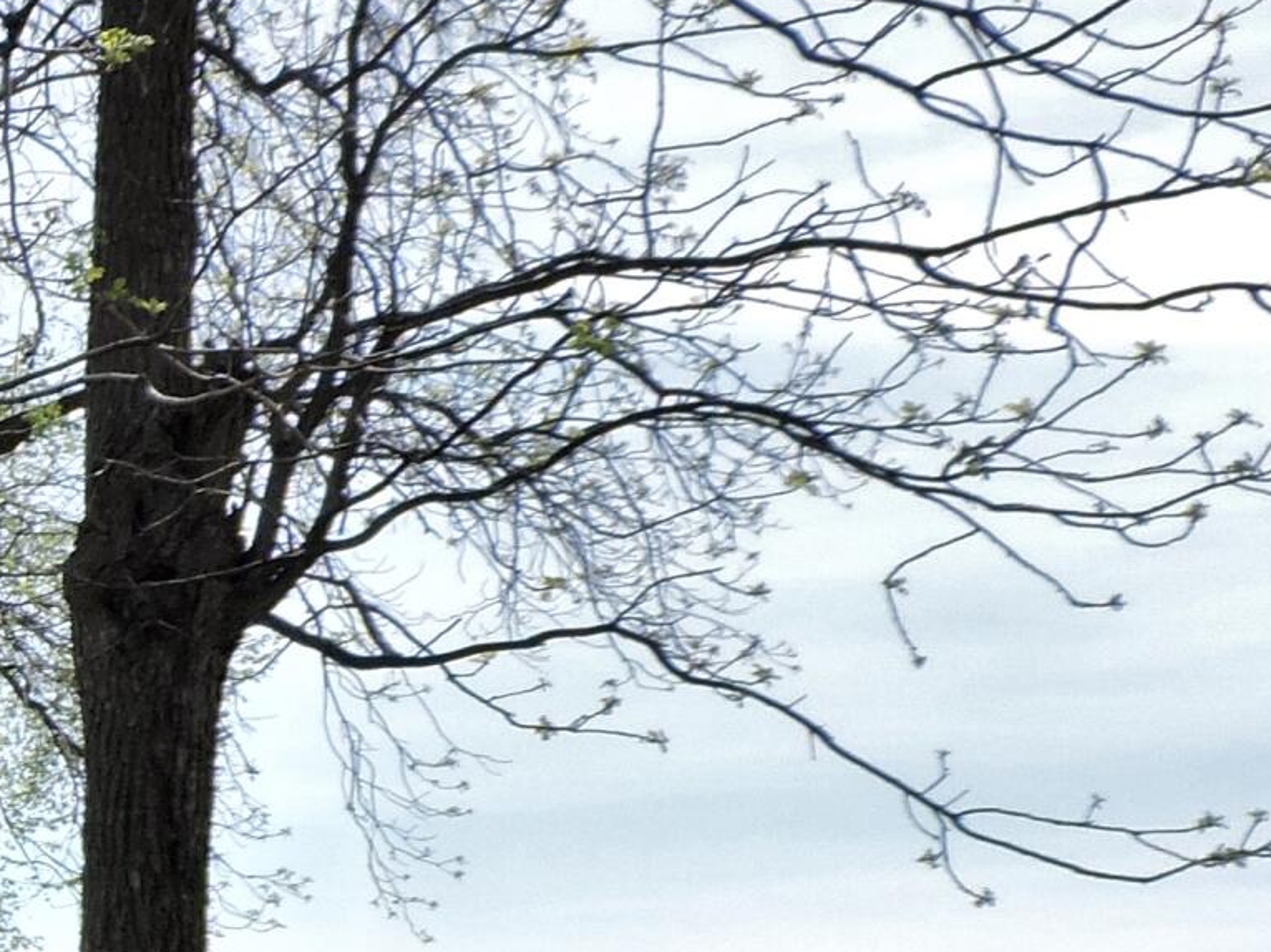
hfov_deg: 17.2
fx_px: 3450
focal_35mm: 94
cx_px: -1007
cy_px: 811
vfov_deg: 15.6
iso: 100
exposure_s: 1/1250
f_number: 3
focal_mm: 4.3
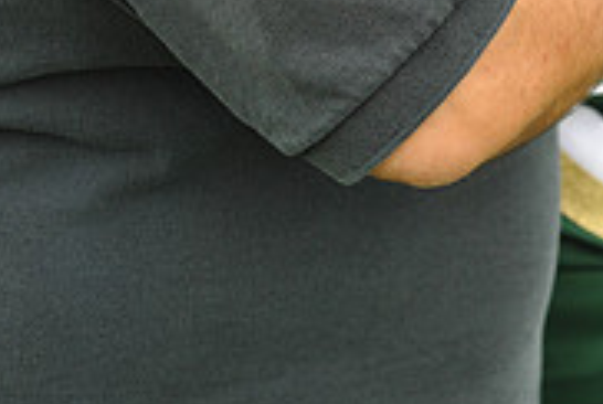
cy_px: -258
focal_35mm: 197
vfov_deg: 6.9
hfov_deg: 10.4
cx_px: 500
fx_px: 3305
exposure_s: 1/1000
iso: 800
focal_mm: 62
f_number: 4
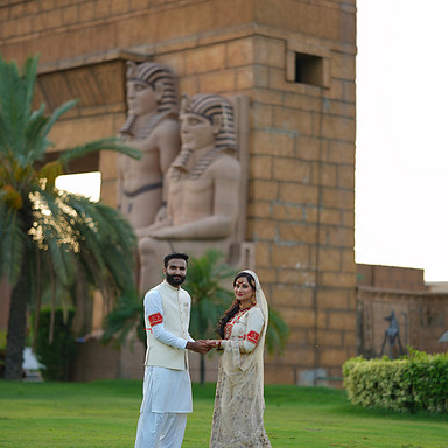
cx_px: 223
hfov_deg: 16.0
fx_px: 1596
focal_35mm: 109
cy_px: 237
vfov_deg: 16.0
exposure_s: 1/500
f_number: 1.4
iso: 50
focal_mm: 85
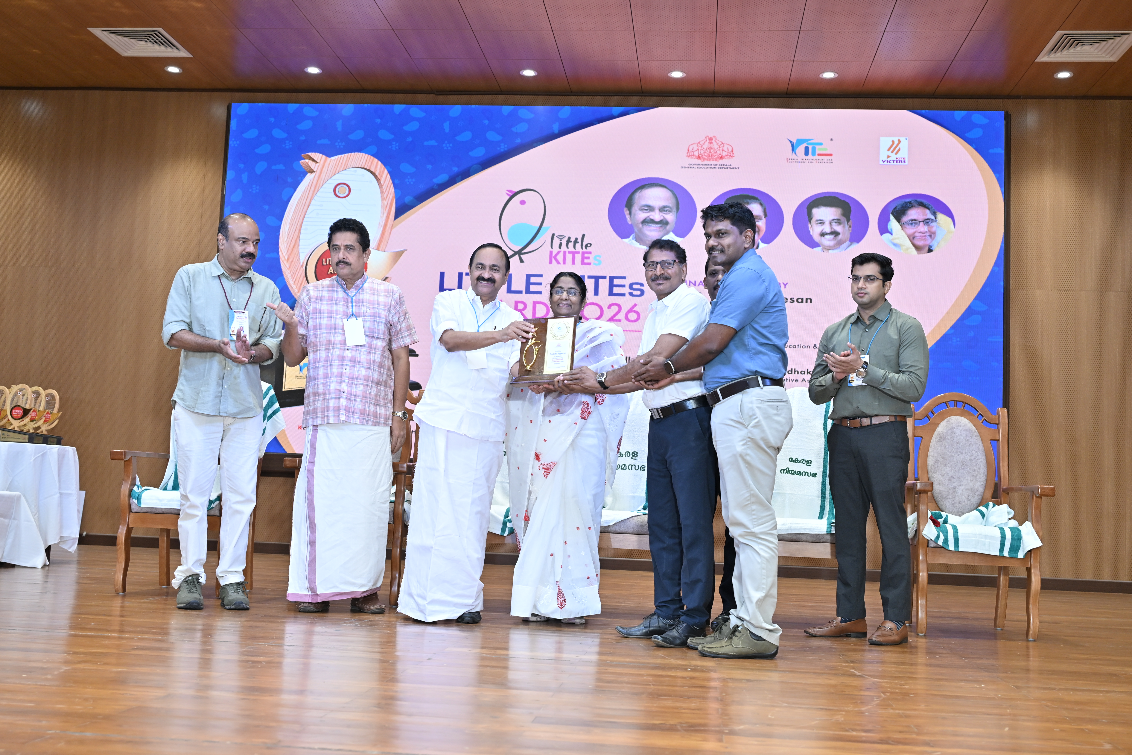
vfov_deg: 34.2
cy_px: 378
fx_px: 1226
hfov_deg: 49.6
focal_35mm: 39
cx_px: 566
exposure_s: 1/160
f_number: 4
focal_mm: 39
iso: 1250
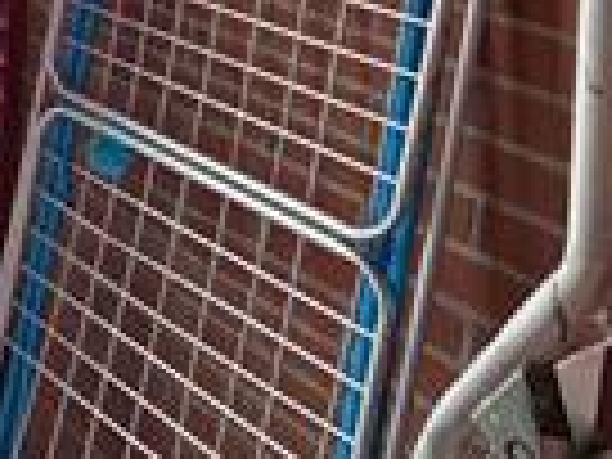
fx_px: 1167
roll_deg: -3.7
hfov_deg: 23.8
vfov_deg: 19.4
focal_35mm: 66
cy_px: -234
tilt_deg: -4.5
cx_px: -288
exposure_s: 1/121
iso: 50
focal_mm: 2.22
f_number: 2.2
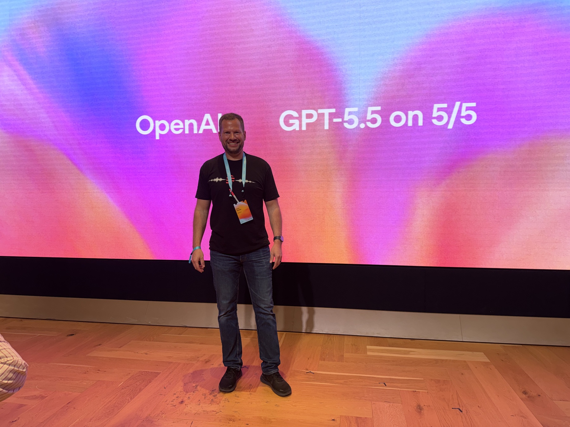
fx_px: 395
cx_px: 285
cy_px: 214
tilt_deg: -4.5
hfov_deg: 71.6
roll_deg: -0.7
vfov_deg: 56.8
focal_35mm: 24
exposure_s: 1/180
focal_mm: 6.76
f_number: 1.78
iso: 64
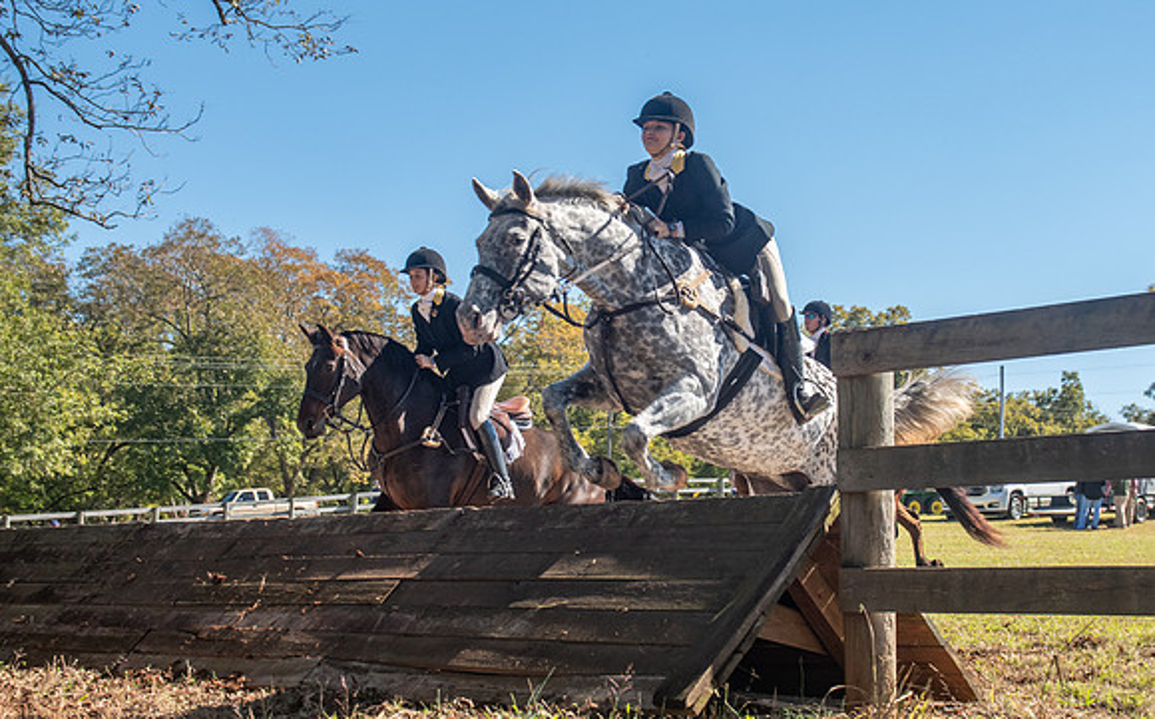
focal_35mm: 52
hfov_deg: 38.9
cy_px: 355
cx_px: 614
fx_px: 1637
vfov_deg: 24.8
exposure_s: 1/320
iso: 400
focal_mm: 32
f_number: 4
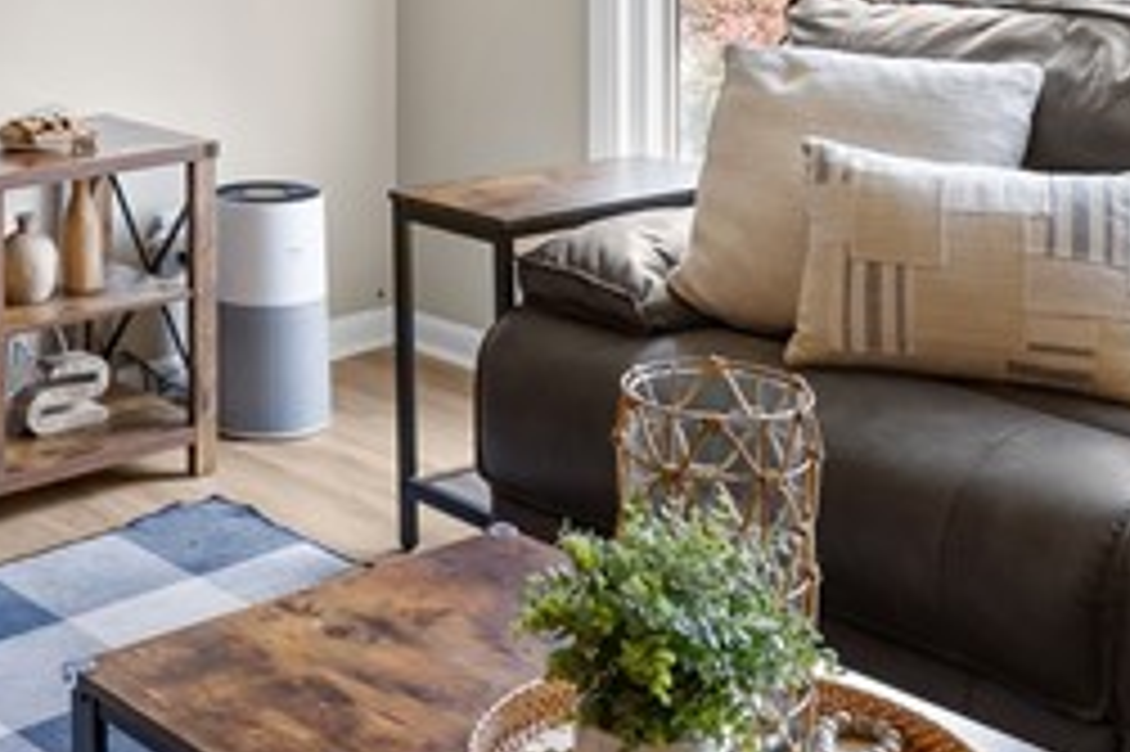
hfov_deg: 30.3
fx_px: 2039
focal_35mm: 65
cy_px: -279
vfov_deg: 19.0
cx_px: 243
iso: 3200
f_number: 8
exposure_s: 1/30
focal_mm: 15
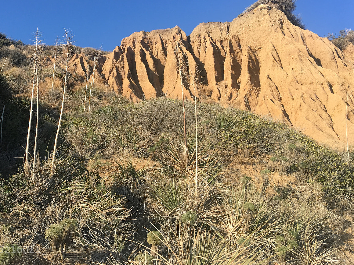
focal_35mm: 40
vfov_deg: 35.6
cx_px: 125
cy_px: 91
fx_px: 409
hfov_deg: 46.2
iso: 25
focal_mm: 4.15
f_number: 2.2
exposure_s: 1/754
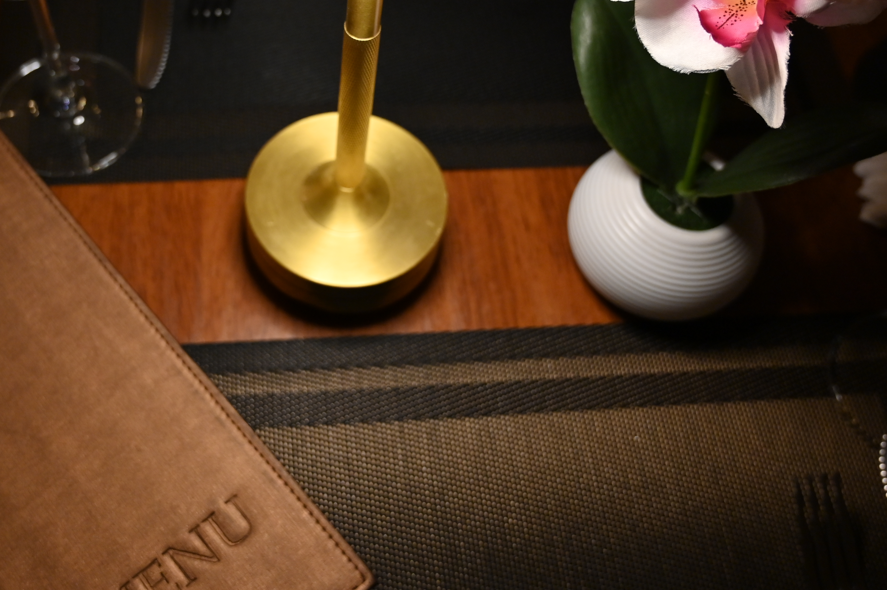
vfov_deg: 30.2
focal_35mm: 44
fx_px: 1083
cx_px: 347
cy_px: 188
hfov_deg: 44.3
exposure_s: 1/125
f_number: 4
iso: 800
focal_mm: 24
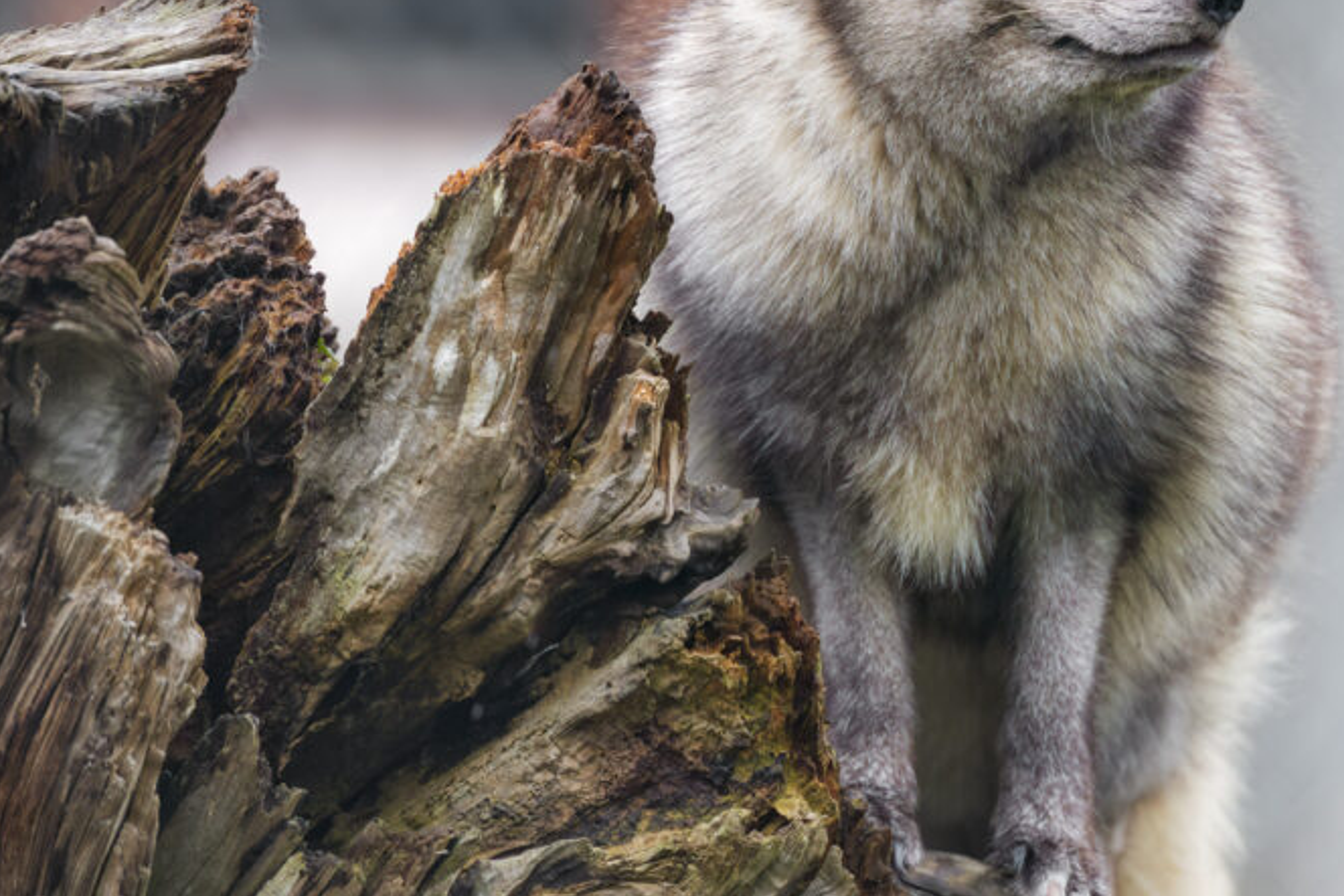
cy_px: 357
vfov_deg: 1.6
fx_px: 32224
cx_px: 852
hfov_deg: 2.4
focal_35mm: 863
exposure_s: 1/800
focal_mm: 560
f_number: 5.6
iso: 1000
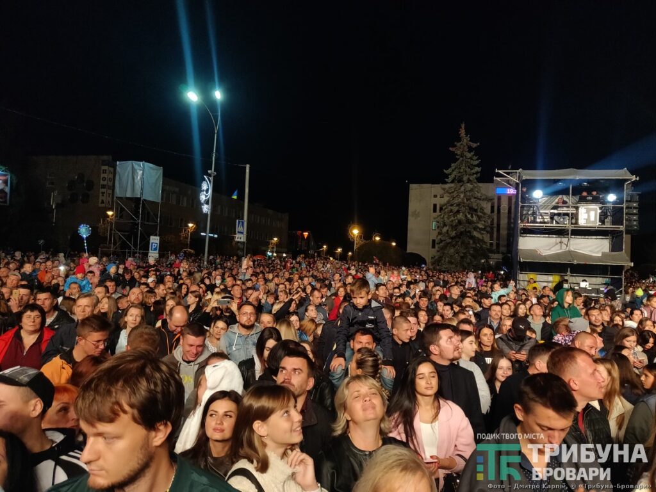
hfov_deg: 69.4
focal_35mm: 25
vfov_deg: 54.9
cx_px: 328
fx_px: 474
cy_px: 246
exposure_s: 1/50
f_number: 1.7
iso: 1000
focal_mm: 4.25
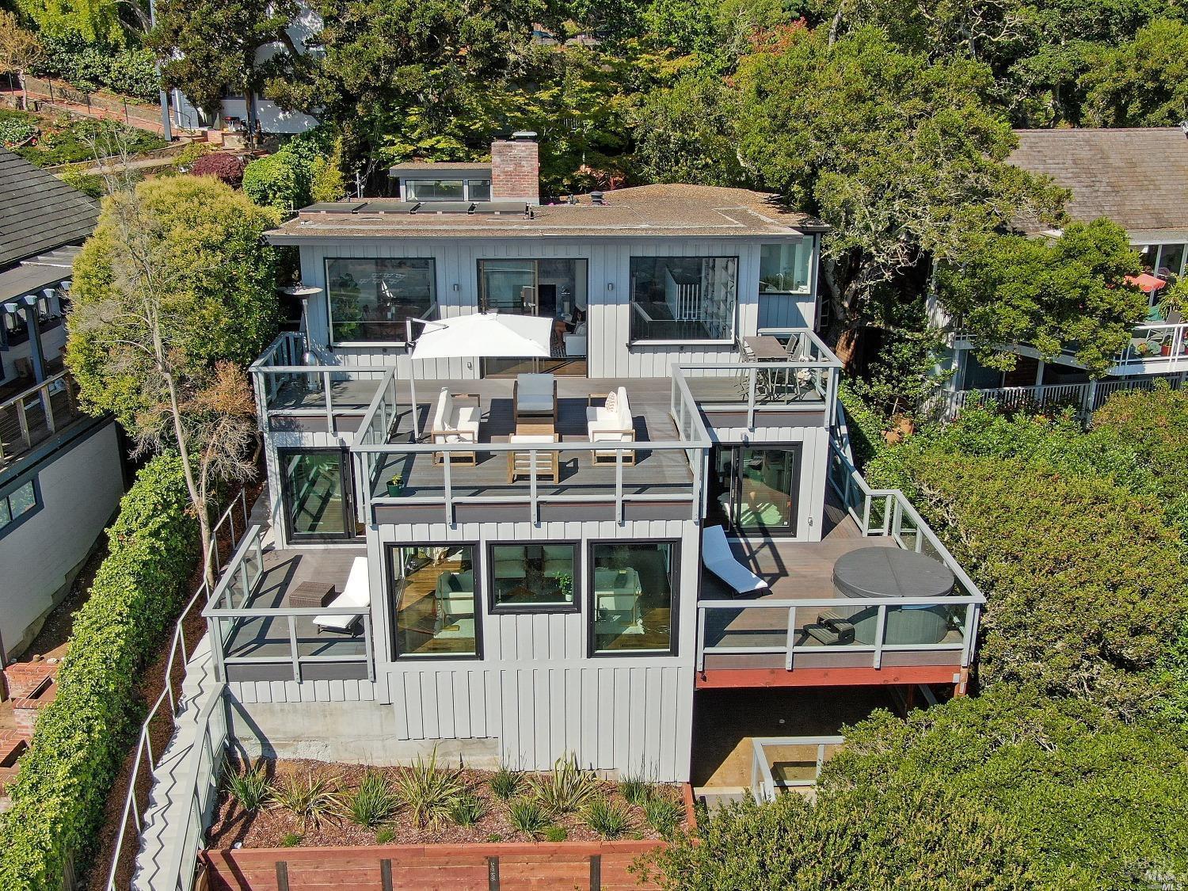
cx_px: 594
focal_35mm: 34
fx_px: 1167
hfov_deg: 54.0
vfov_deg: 41.8
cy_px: 446
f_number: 3.2
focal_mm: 5.82
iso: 100
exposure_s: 1/50
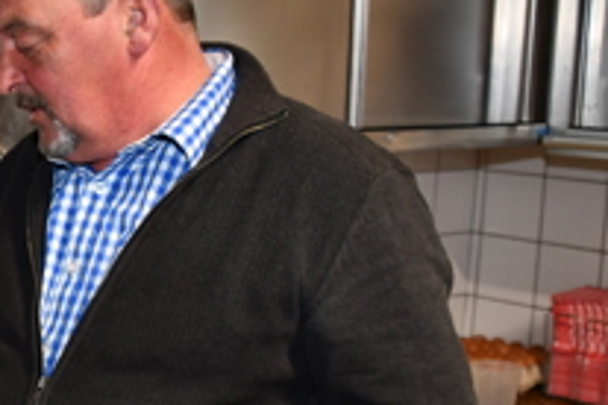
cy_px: 248
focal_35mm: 73
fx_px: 1233
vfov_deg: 18.6
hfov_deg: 24.6
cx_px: -153
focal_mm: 18
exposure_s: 1/60
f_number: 4
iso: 720
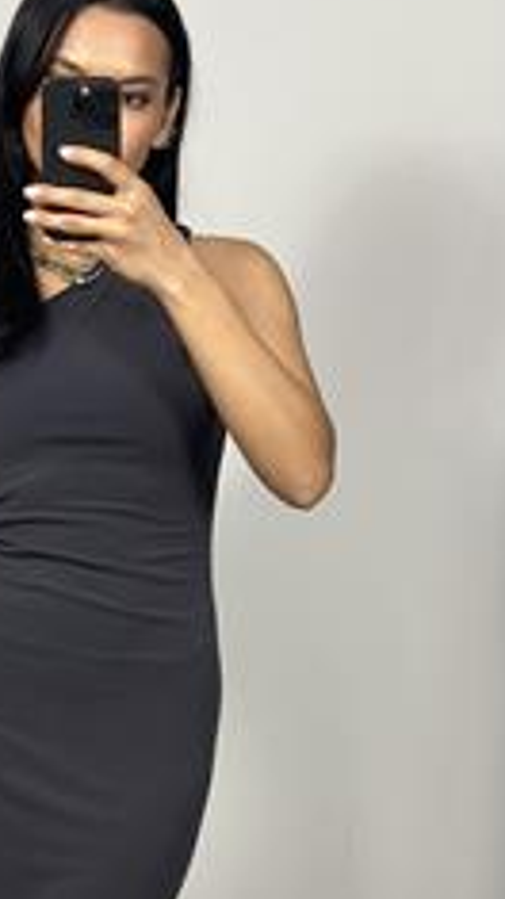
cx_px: 107
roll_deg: -3.8
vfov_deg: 22.8
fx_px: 2192
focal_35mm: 92
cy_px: 729
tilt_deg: -28.9
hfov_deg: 13.1
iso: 125
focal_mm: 6.86
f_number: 1.78
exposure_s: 1/100
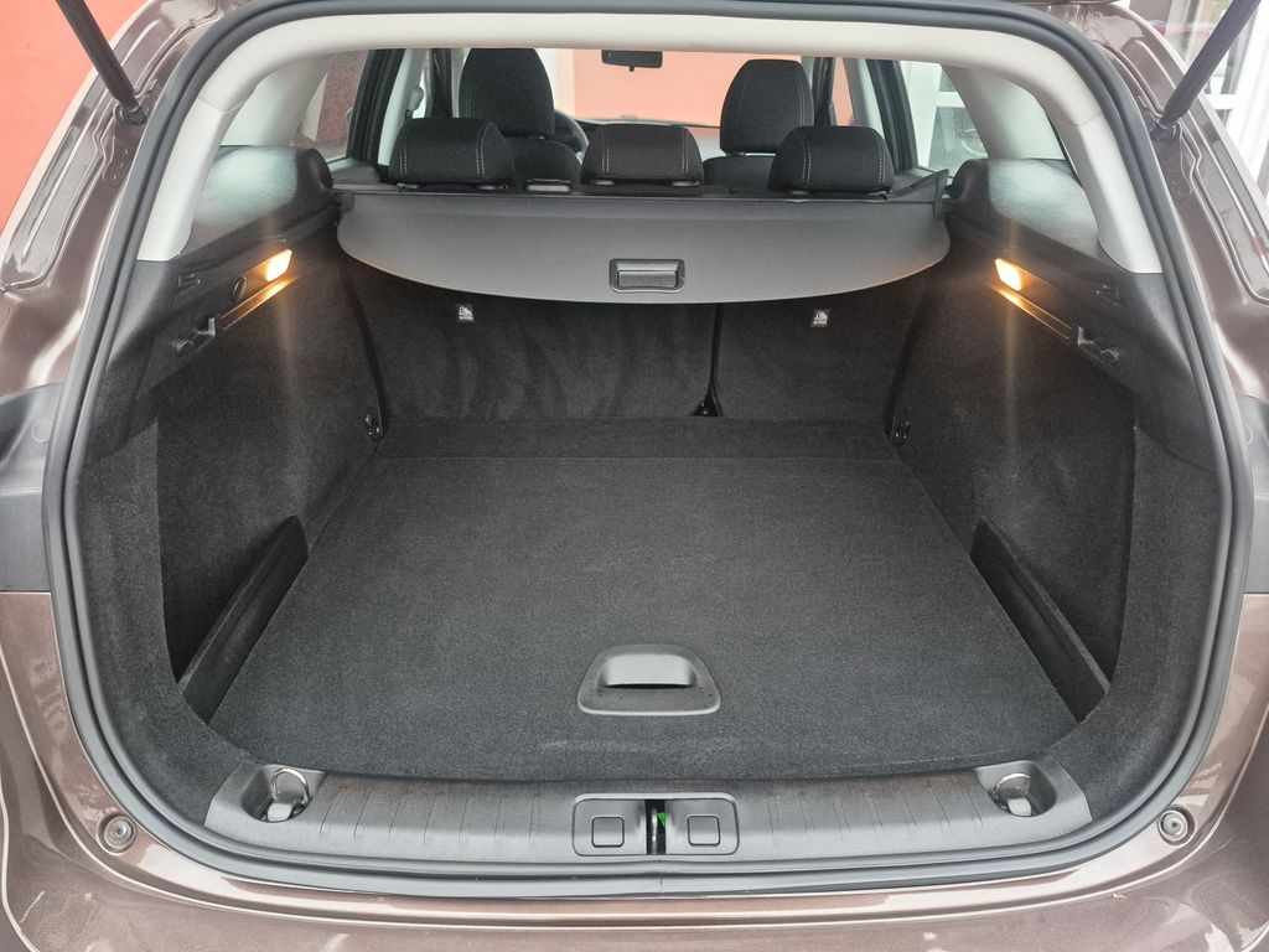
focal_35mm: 23
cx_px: 634
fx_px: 843
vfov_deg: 58.9
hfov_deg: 73.9
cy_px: 476
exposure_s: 1/100
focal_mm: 5.4
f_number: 1.8
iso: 2000
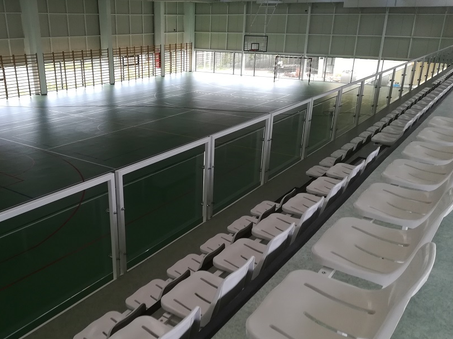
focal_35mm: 32
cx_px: 177
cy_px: 189
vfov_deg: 44.1
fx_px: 419
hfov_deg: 56.3
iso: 80
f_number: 2.2
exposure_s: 1/33.3
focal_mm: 3.83
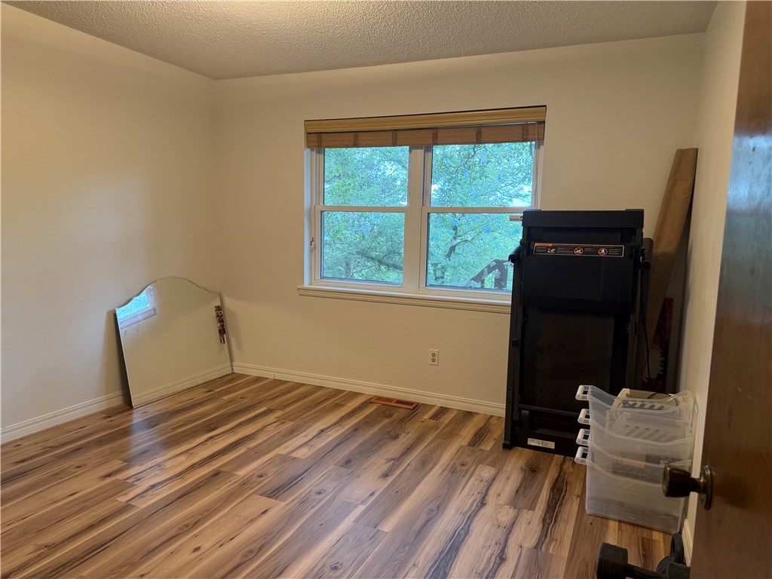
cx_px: 386
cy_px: 290
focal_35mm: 24
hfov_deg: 71.6
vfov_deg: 56.8
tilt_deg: -7.0
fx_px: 535
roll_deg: -2.3
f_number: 1.78
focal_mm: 6.76
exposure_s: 1/60
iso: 125
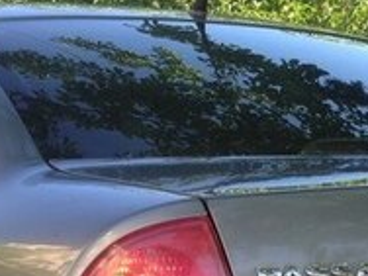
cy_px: 371
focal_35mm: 116
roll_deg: +1.1
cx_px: 243
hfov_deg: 16.9
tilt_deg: -7.8
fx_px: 1233
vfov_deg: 12.3
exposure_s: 1/242
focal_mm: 4.12
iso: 50
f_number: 2.4
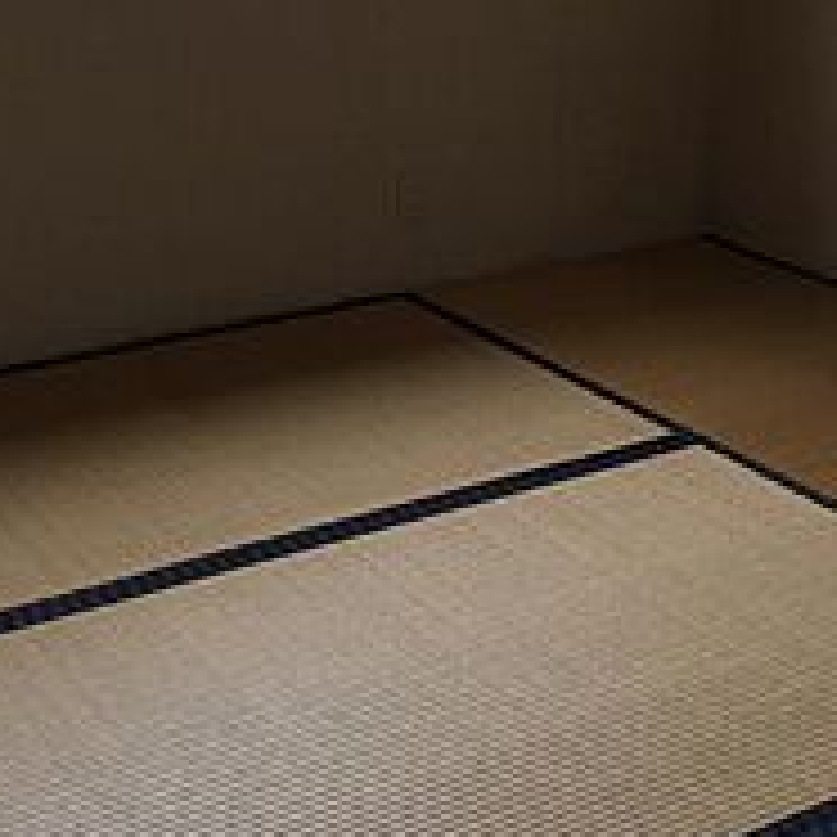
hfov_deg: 26.0
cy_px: 72
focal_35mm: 66
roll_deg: -0.2
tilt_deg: -10.4
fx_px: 1806
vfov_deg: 25.2
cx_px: 279
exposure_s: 1/60
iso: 32
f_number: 2.2
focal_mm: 4.15
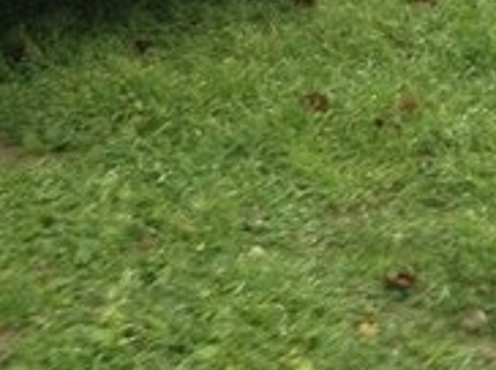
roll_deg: -0.2
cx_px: 221
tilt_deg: -15.6
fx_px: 1717
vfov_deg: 11.5
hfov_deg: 16.4
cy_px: -282
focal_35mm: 120
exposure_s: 1/20
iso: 64
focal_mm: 4.12
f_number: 2.4
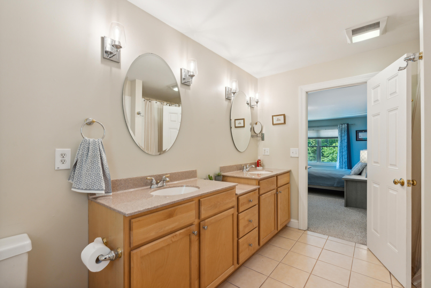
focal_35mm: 16
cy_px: 144
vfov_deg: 73.7
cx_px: 216
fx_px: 192
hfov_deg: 96.7
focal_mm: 16
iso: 800
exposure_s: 1/50
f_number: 7.1
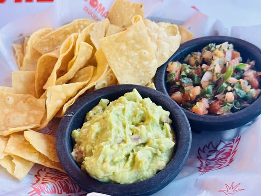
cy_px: 98
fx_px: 362
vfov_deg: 30.3
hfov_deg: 39.6
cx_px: 130
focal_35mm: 48
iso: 250
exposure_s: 1/40
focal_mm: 6.76
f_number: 1.78
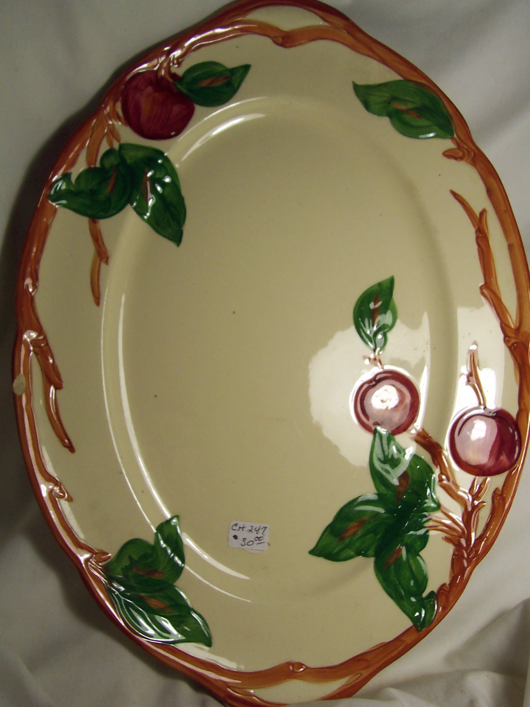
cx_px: 265
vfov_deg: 50.1
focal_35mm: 37
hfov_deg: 38.7
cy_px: 354
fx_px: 755
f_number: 2.8
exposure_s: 1/250
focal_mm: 5.6
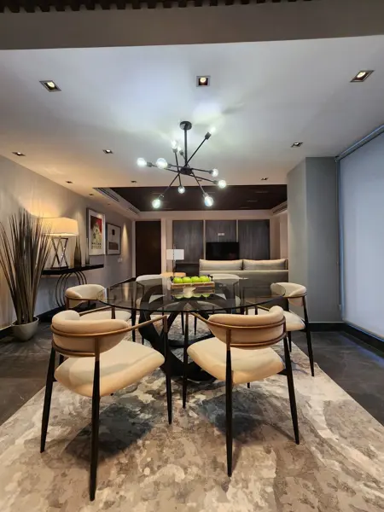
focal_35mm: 13
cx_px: 192
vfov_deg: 106.2
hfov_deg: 89.9
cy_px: 256
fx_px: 192
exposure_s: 1/60
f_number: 2.2
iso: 200
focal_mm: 2.2
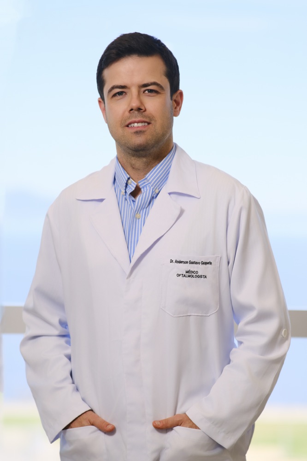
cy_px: 230
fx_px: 1638
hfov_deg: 10.7
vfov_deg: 16.0
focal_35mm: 128
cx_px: 154
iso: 640
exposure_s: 1/800
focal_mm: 85
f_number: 2
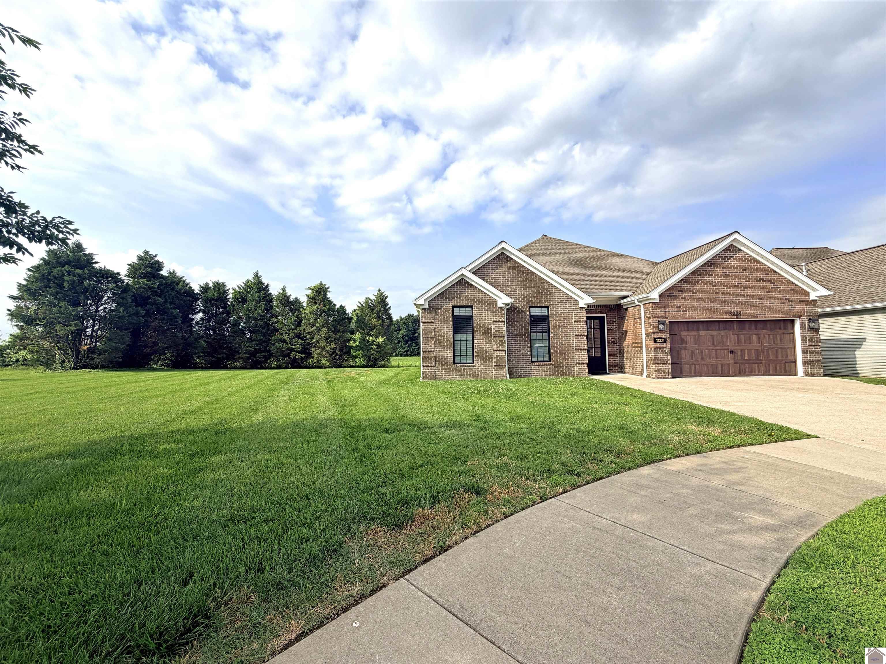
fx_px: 358
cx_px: 443
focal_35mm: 14
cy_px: 332
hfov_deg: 102.1
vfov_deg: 85.7
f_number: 2.2
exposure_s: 1/942
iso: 20
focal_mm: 2.22
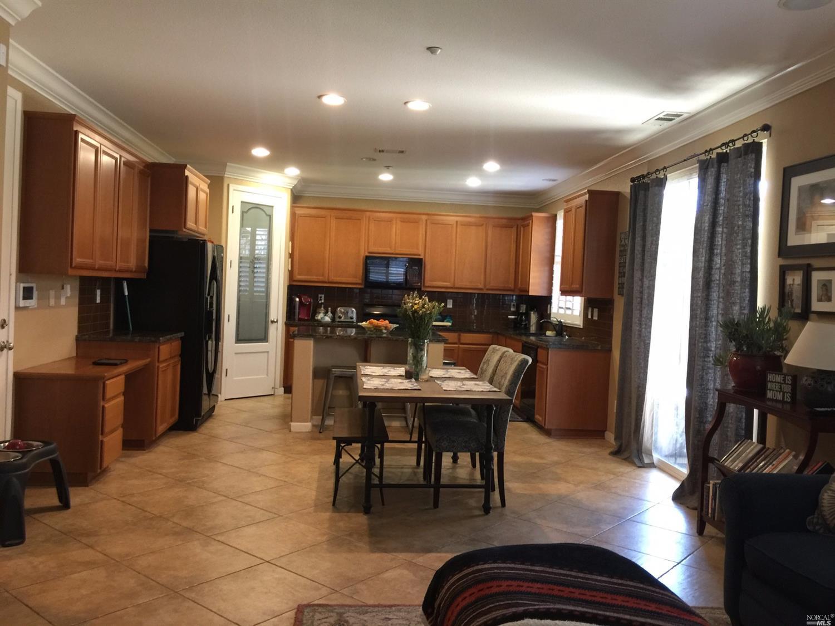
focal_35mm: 29
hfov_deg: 61.7
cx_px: 418
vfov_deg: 48.2
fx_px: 699
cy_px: 313
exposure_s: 1/15
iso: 80
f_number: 2.2
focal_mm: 4.15
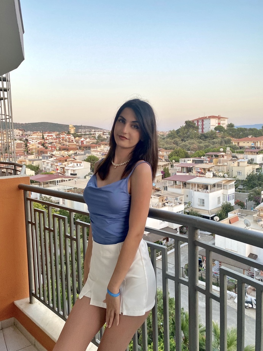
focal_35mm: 26
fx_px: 263
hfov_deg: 53.1
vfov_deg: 67.3
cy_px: 176
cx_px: 132
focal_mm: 4.25
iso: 64
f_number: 1.8
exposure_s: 1/121
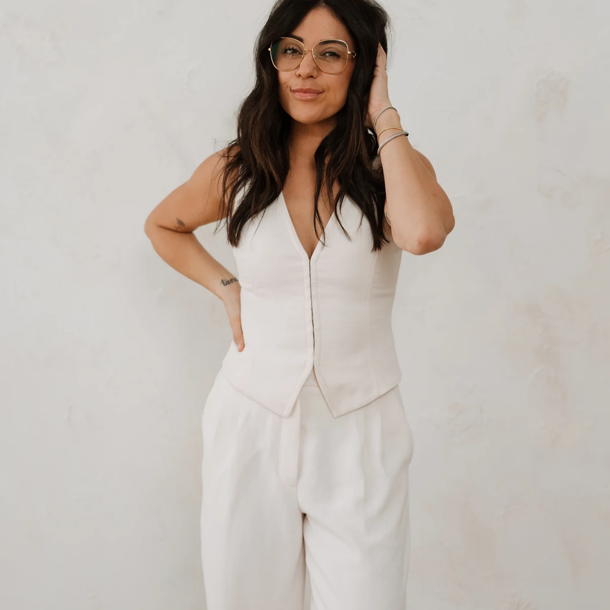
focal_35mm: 53
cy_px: 242
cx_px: 308
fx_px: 1057
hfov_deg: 32.2
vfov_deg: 32.1
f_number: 2
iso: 320
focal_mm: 41
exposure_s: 1/250
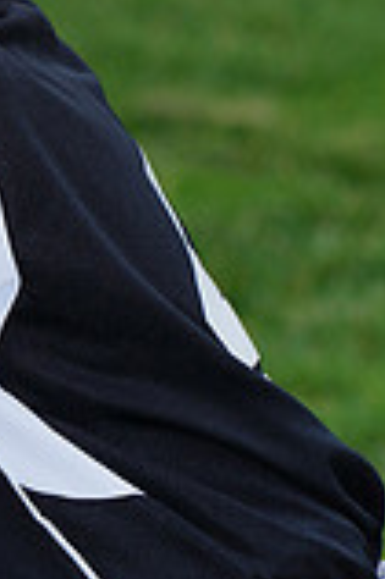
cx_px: -163
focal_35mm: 736
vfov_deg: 2.8
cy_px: -176
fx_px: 11832
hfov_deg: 1.9
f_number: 9
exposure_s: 1/200
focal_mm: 200
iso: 200
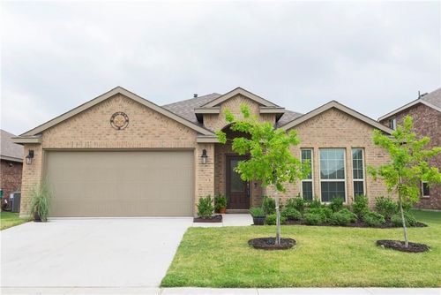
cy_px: 148
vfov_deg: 42.4
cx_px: 220
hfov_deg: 60.3
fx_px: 380
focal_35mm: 31
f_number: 7.1
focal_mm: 31
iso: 100
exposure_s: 1/125
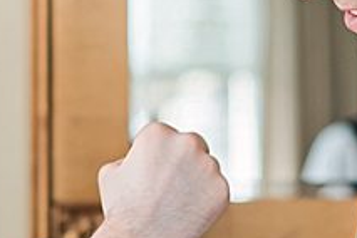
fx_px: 2191
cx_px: 39
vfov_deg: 6.2
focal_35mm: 221
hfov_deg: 9.3
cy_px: 88
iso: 400
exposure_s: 1/1600
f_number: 2
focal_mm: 50
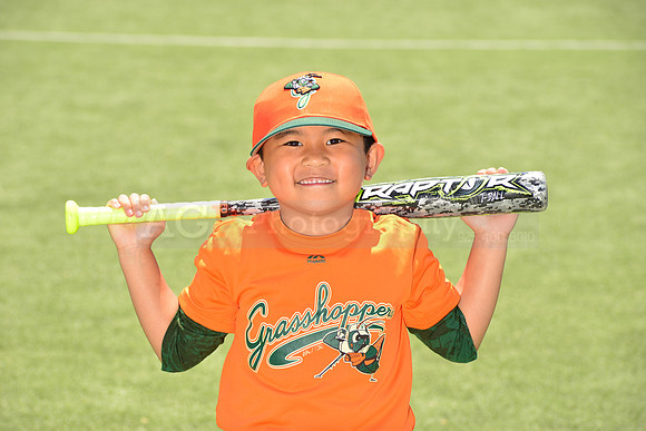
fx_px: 3320
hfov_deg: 11.1
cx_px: 323
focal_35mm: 185
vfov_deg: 7.4
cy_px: 216
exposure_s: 1/250
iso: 250
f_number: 11
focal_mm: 185
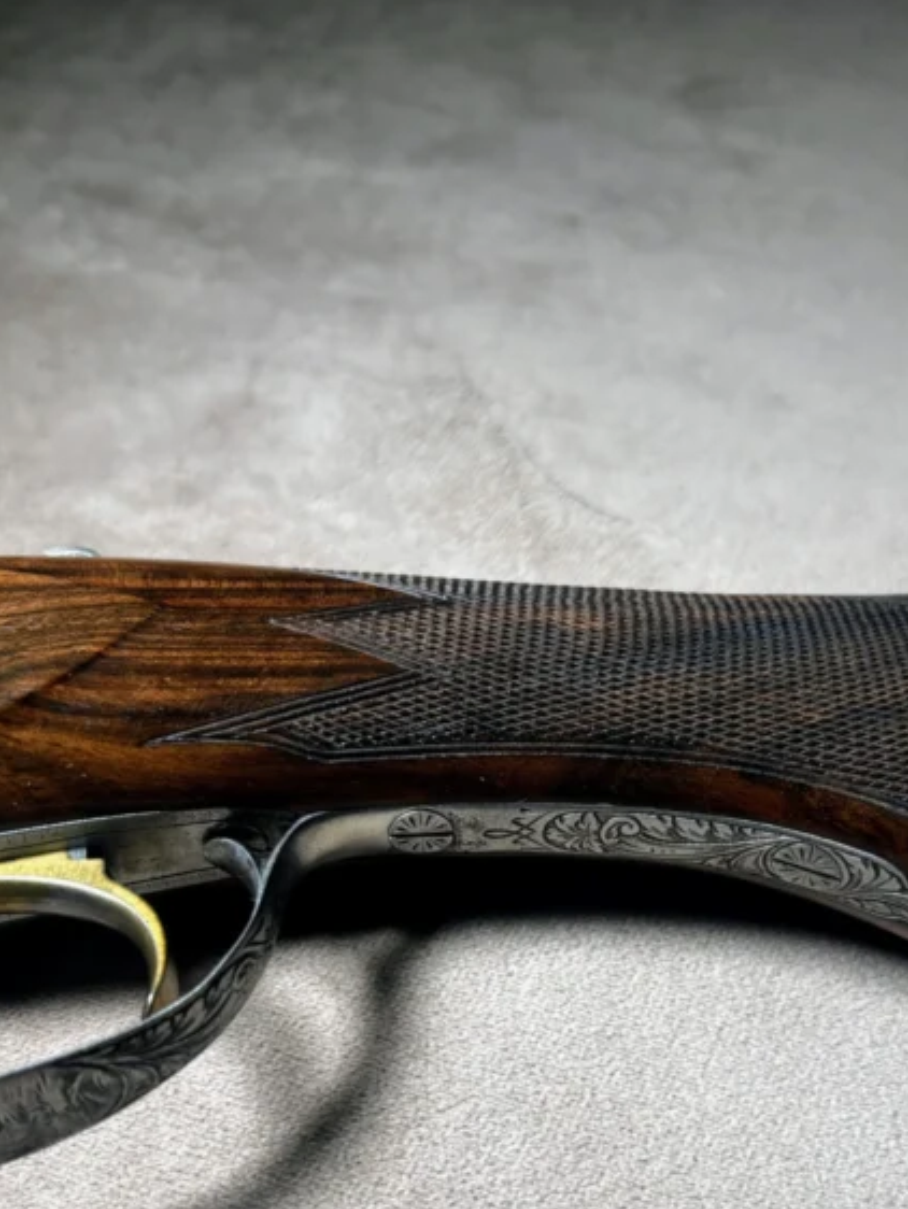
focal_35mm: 37
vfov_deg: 48.8
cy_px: 854
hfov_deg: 38.6
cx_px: 506
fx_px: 1293
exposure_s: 1/60
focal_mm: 5.96
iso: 160
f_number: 1.6
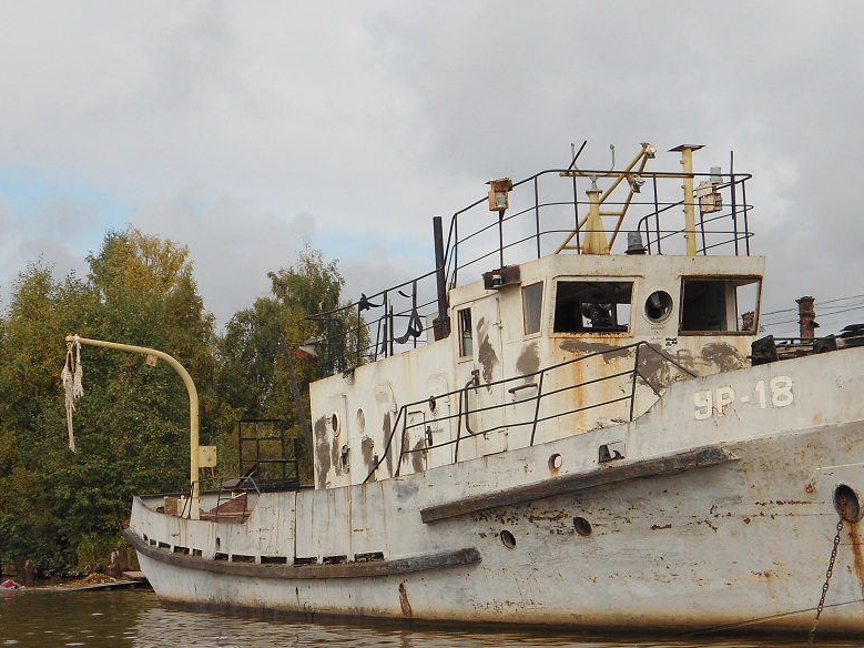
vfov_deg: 15.5
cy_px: 382
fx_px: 2371
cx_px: 512
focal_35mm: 95
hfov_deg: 20.6
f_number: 4.7
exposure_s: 1/500
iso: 80
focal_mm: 13.2
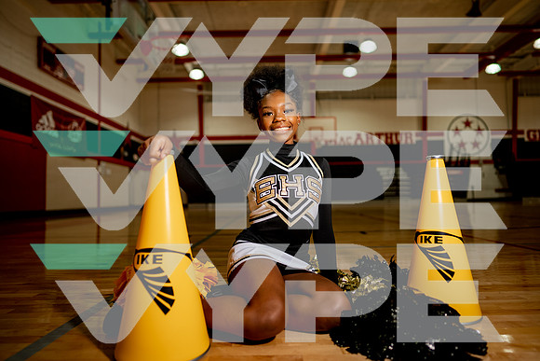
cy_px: 180
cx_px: 270
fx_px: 360
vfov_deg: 53.2
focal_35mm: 24
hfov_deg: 73.7
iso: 160
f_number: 1.4
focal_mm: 24
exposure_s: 1/400
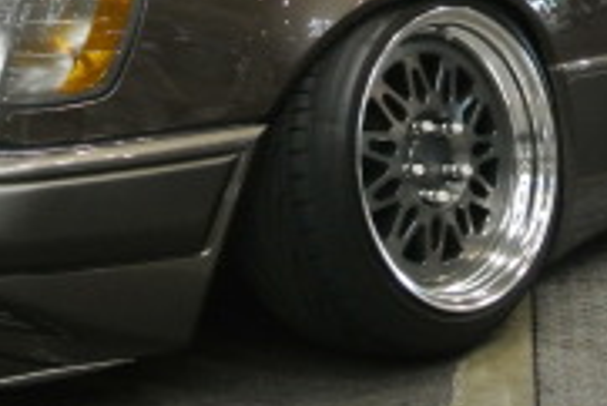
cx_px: 392
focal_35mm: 88
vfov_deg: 15.3
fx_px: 1485
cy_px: 3
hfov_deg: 23.0
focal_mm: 11.4
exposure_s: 1/40
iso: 800
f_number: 3.5
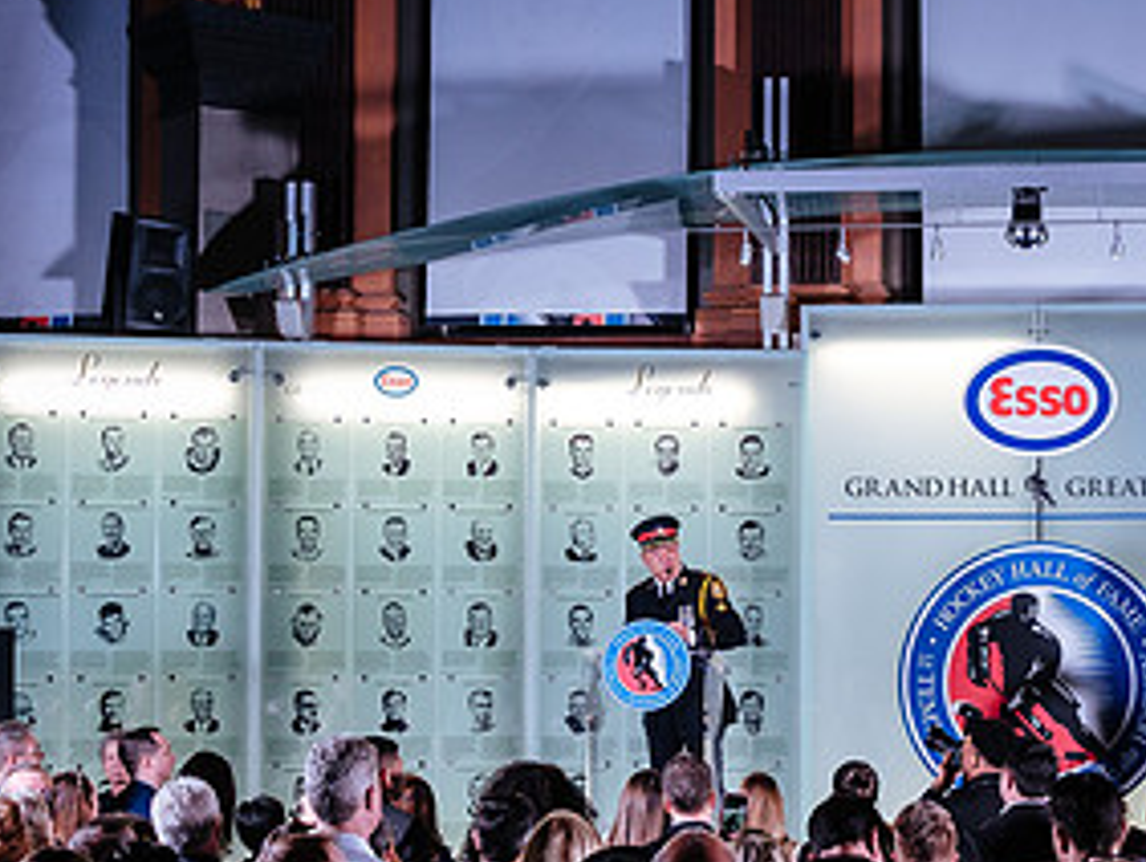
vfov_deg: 19.6
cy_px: 559
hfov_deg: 25.7
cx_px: 857
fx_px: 2485
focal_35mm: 75
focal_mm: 21.9
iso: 800
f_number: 4
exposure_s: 1/160
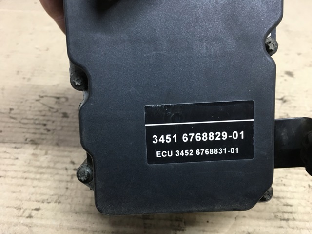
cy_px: 117
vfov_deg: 48.2
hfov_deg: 61.7
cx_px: 156
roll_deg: -2.8
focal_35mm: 29
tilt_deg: -38.9
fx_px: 261
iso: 125
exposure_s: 1/33
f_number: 2.2
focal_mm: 4.15
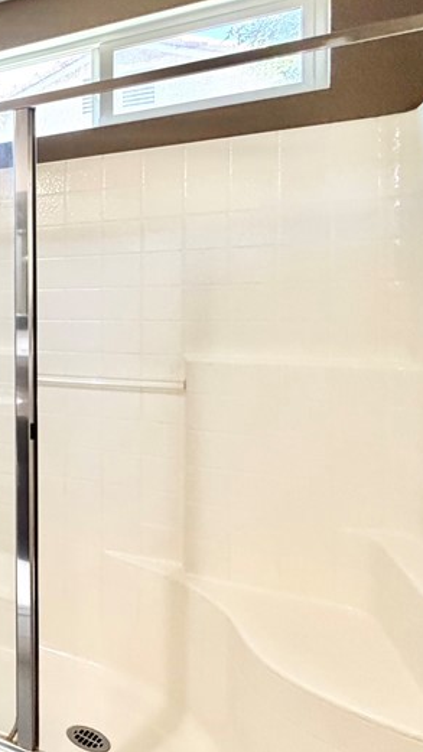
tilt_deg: -0.8
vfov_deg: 63.9
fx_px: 598
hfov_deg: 25.6
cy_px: 315
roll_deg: +0.7
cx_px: -253
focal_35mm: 30
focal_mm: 2.22
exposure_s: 1/60
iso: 320
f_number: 2.2
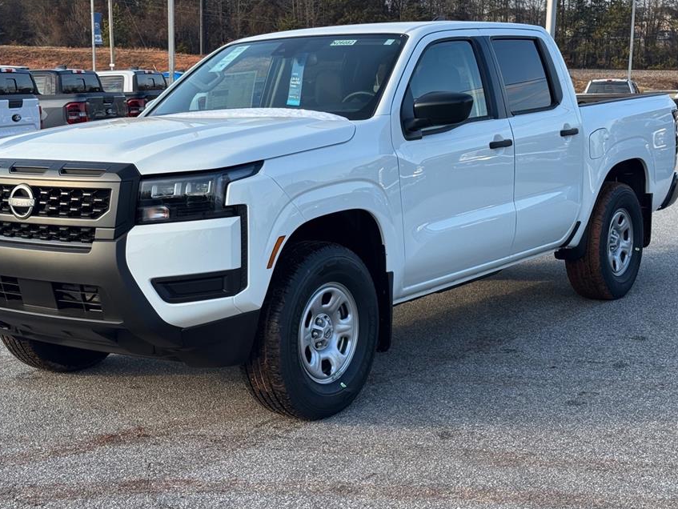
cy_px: 230
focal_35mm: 58
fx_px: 1136
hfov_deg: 33.2
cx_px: 311
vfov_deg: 25.2
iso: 64
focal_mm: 6.76
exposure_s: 1/1027
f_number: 1.78
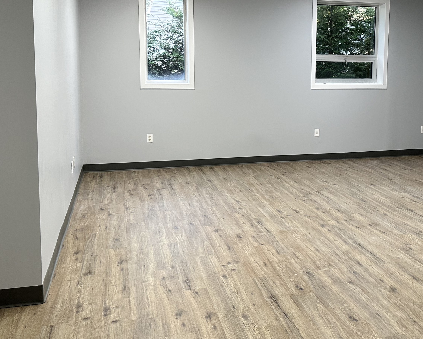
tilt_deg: -5.1
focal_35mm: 42
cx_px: 286
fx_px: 526
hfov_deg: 43.1
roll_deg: -0.6
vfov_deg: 35.3
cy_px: 113
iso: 160
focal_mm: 6.86
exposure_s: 1/120
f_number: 1.78
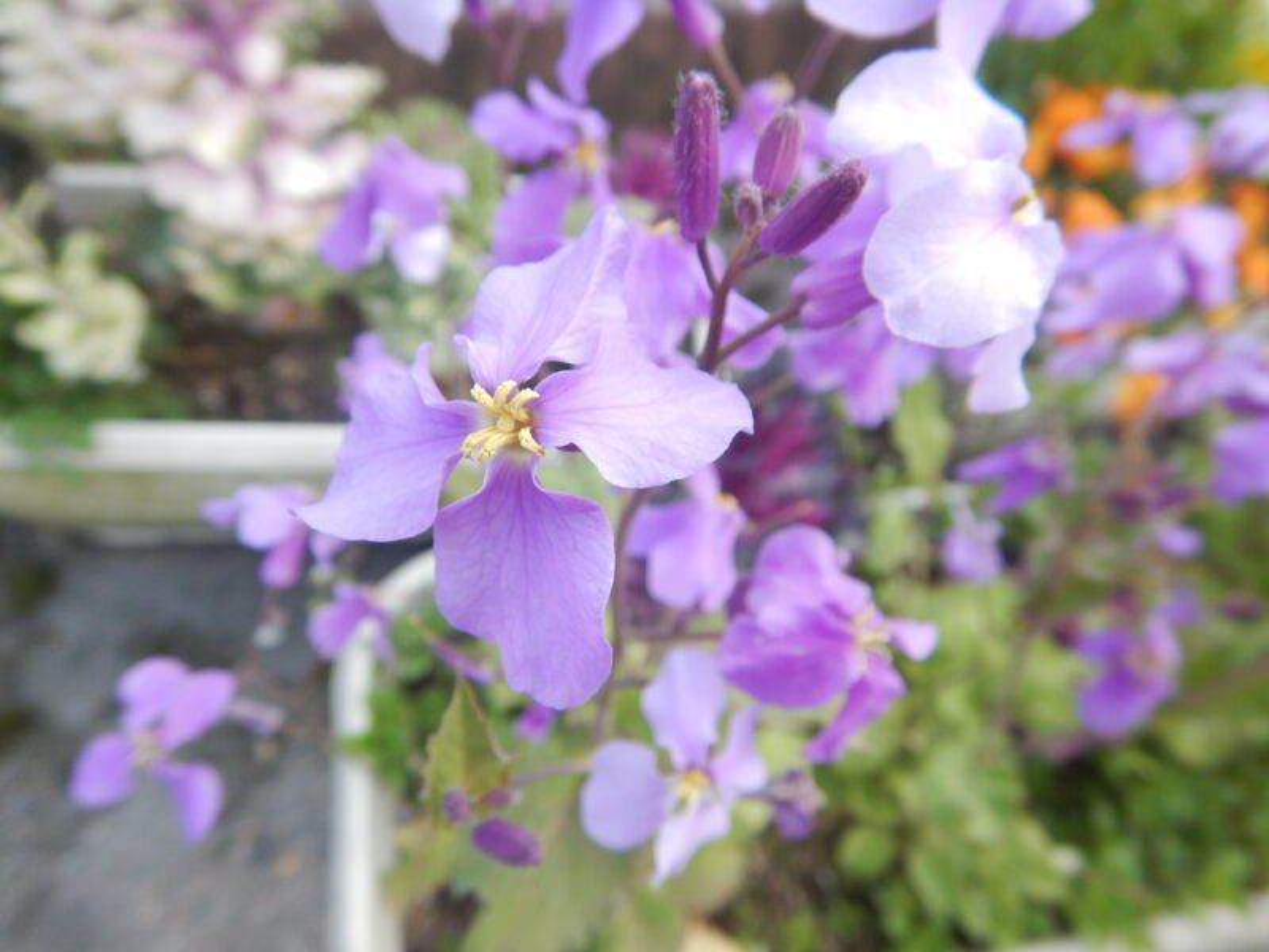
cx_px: 634
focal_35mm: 24
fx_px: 880
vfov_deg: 56.8
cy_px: 476
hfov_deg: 71.6
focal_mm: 4.3
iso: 140
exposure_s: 1/250
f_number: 2.8
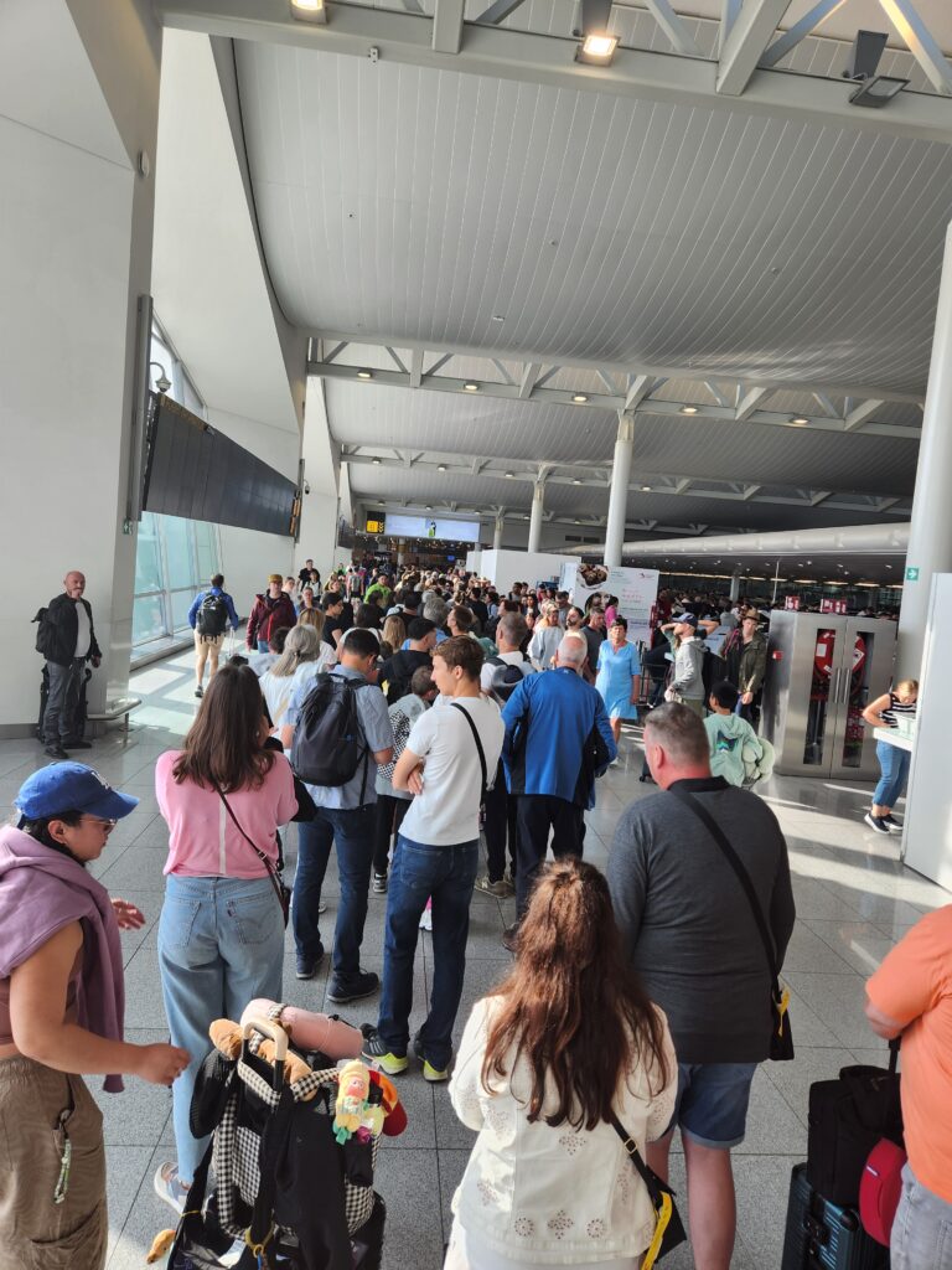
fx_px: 843
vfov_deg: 73.9
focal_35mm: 23
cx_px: 476
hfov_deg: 58.9
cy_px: 635
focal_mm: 5.4
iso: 20
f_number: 1.8
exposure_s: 1/180
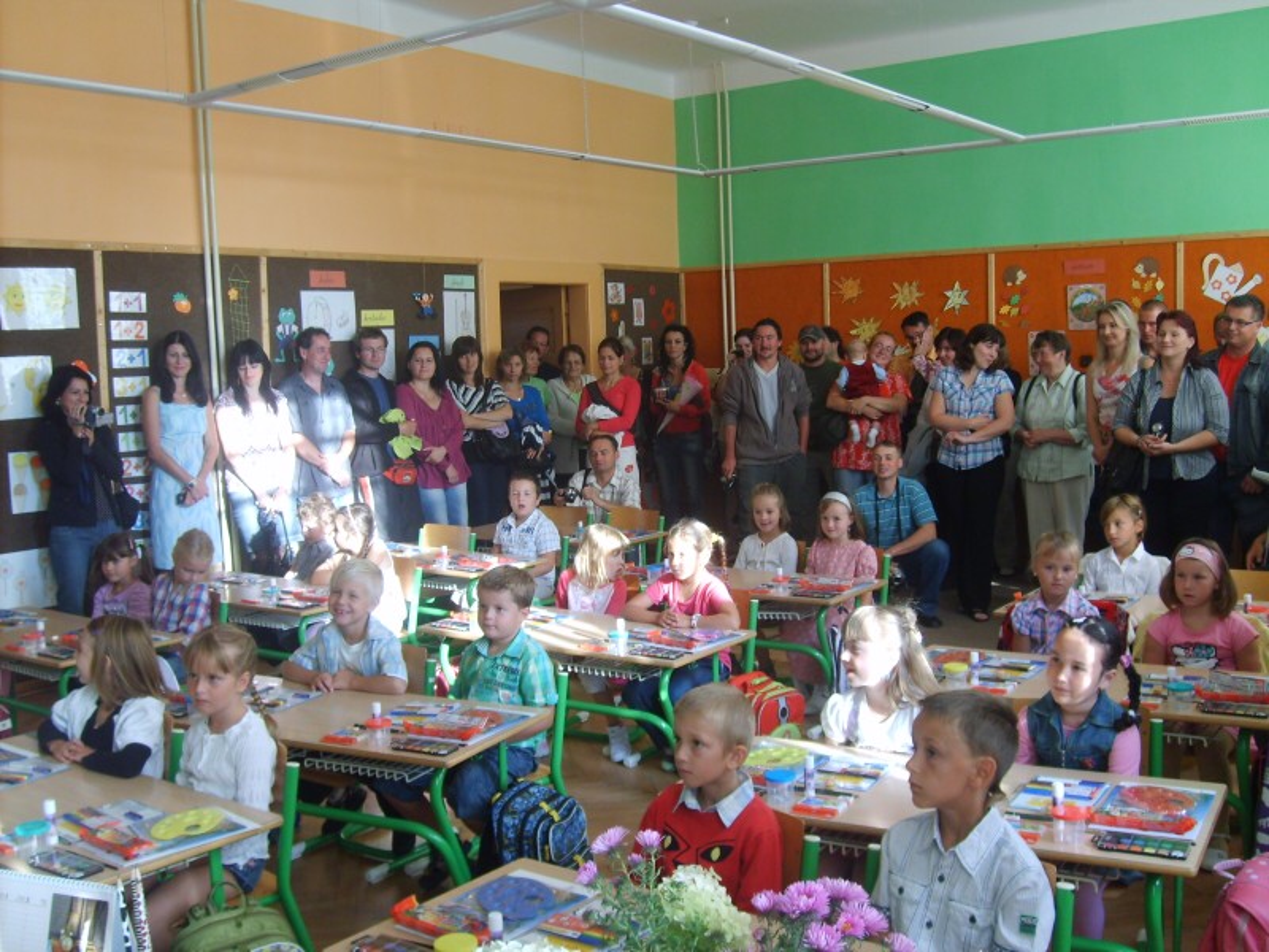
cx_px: 634
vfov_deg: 40.7
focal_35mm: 35
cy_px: 476
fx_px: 1283
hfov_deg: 52.6
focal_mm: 5.8
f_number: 2.8
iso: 73
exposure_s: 1/30
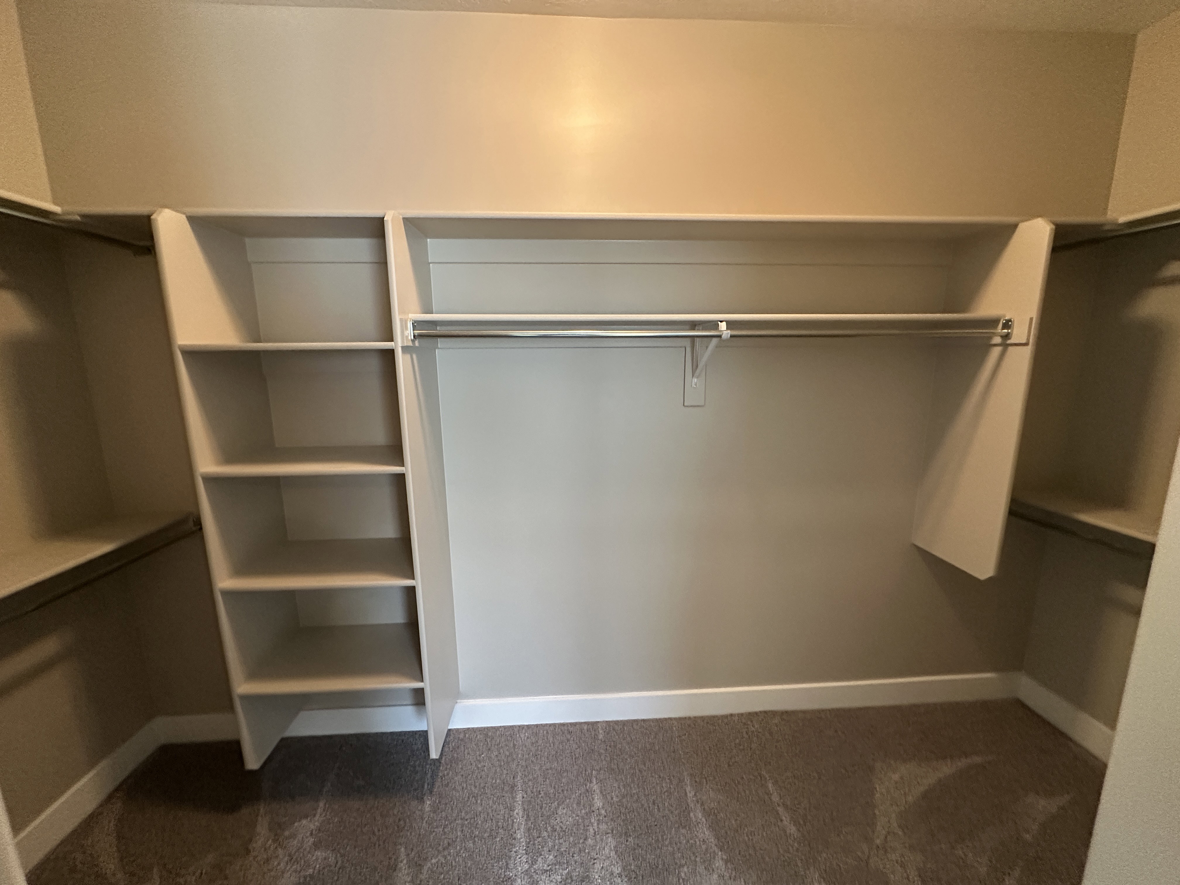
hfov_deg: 102.1
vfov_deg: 85.7
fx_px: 477
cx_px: 590
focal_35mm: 14
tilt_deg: -9.9
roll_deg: -0.6
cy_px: 442
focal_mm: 2.22
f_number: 2.2
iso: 500
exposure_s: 1/60
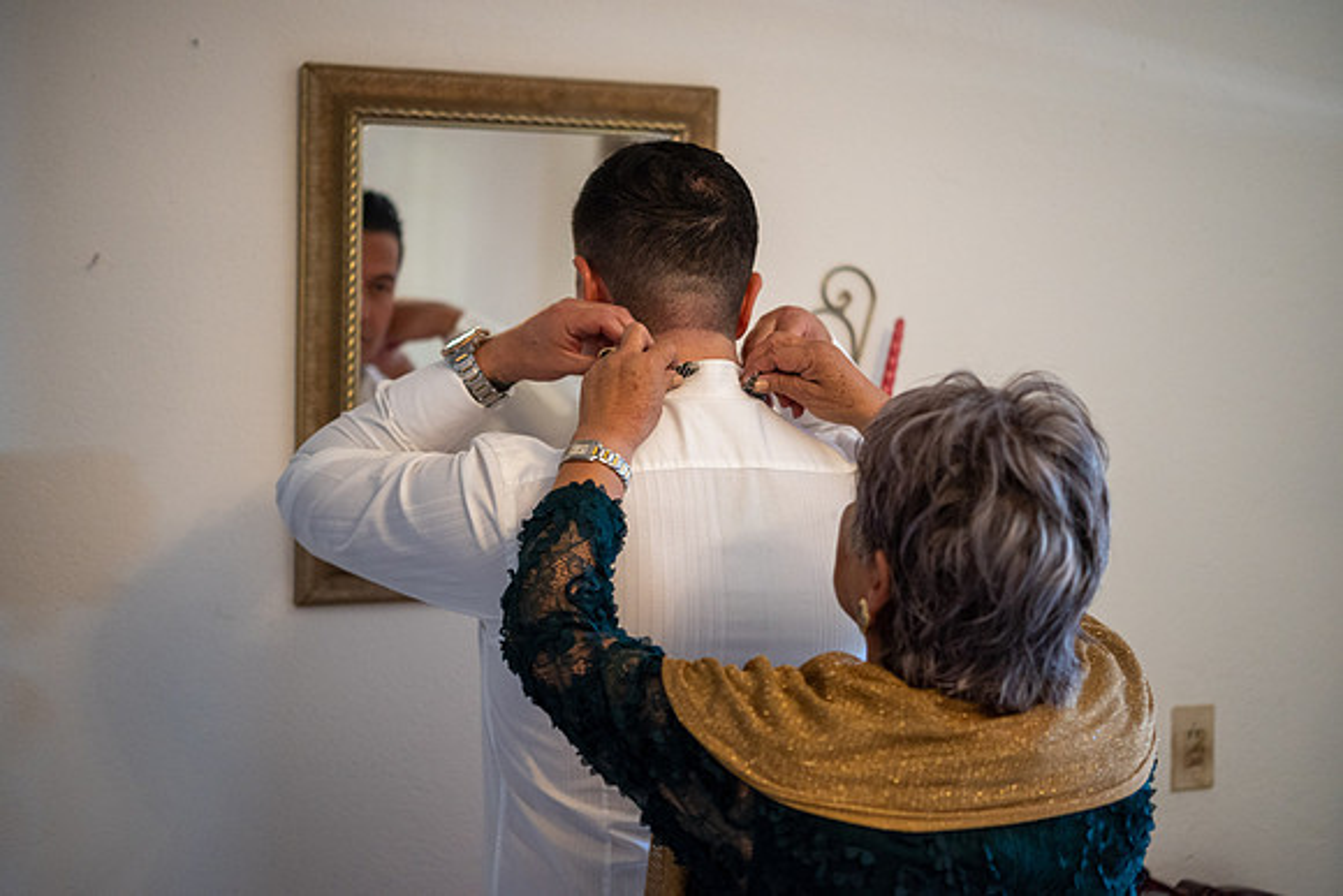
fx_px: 2239
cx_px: 672
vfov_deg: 22.6
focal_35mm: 60
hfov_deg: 33.4
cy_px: 448
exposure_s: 1/125
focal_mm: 60
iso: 1600
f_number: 2.8
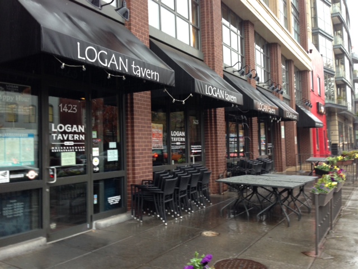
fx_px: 341
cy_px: 134
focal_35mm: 33
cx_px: 179
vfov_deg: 42.9
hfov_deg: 55.4
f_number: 2.4
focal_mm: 4.12
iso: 64
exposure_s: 1/20
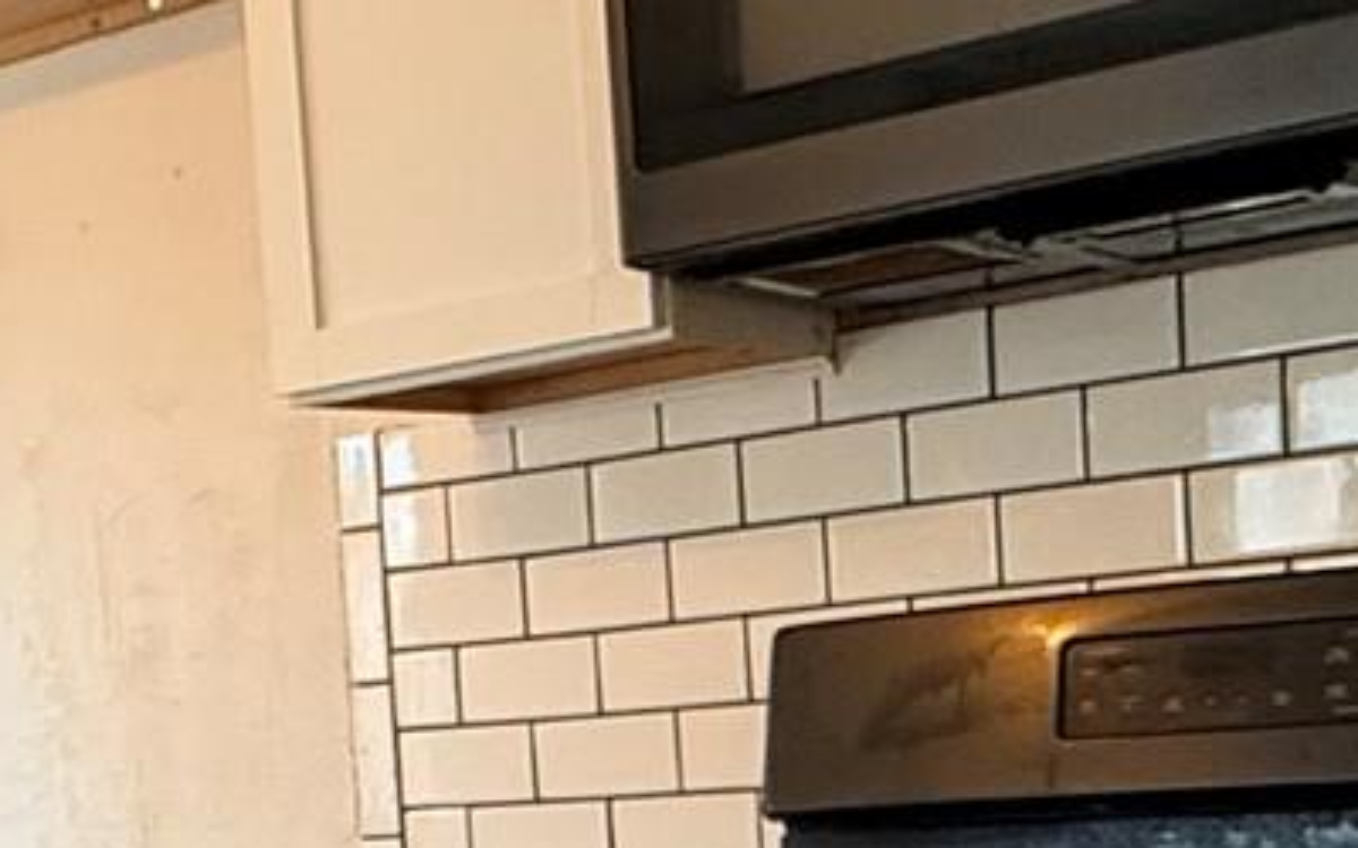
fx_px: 2813
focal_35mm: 76
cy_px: 977
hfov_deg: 25.6
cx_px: -37
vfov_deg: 16.5
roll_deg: +4.9
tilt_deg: -4.4
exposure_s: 1/60
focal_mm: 2.22
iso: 250
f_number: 2.2
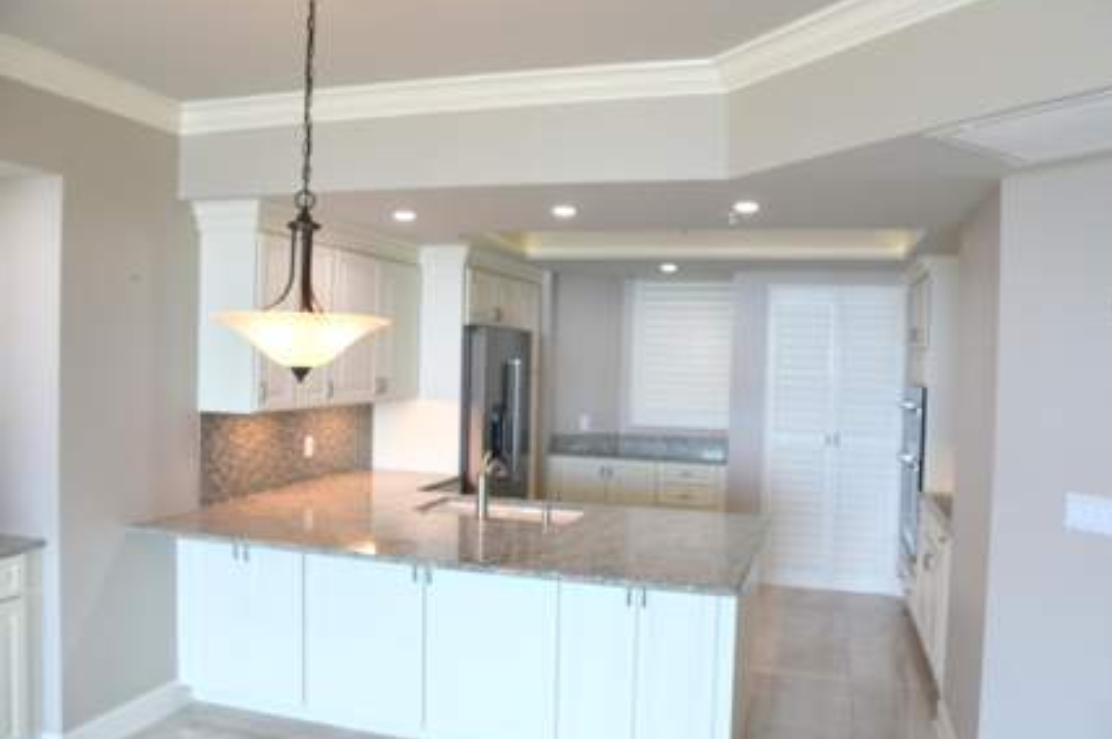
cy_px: 388
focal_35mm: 27
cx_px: 583
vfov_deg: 47.8
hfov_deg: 67.4
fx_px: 833
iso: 400
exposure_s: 1/100
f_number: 5
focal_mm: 24
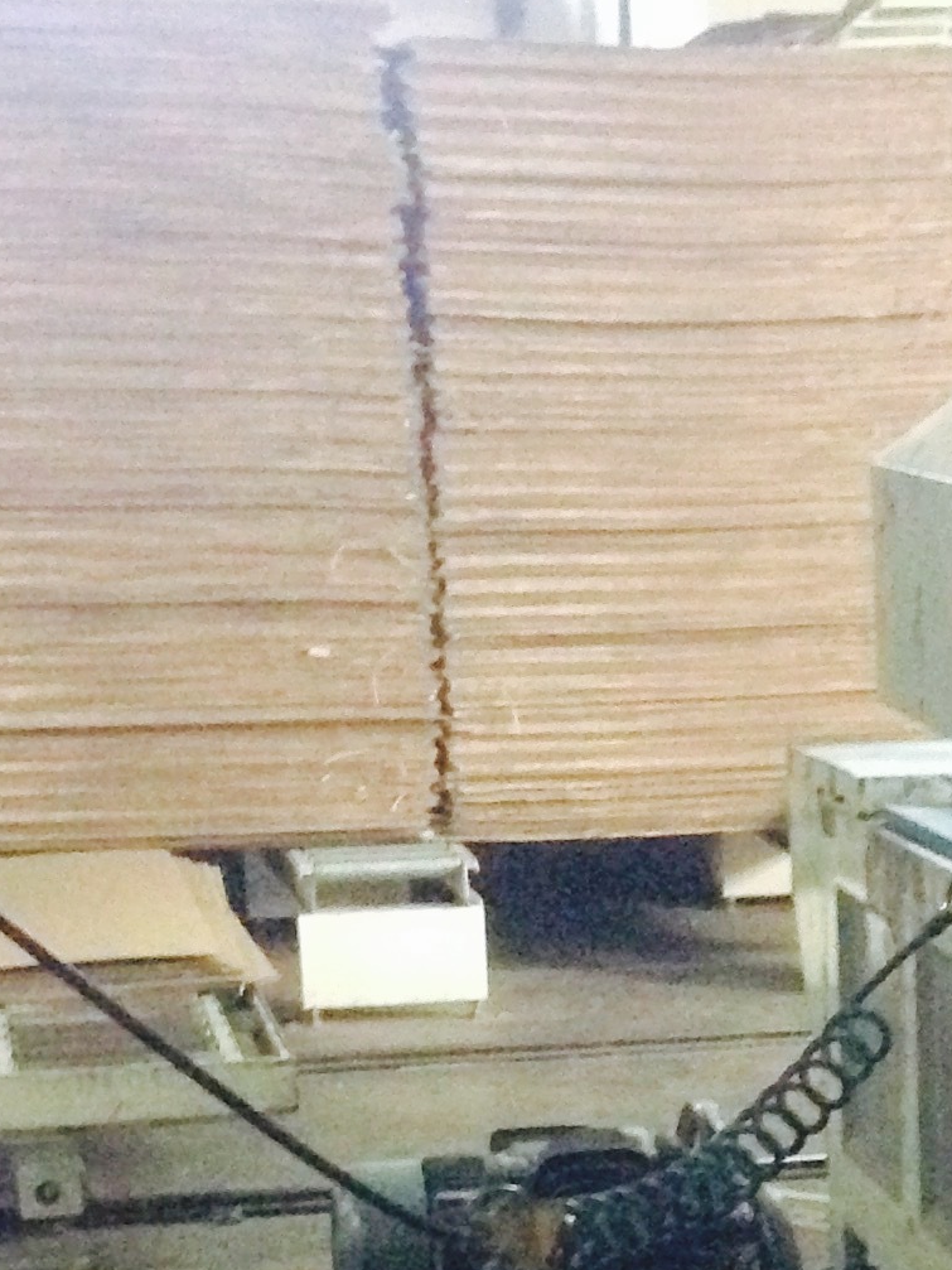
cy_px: 1236
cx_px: 1228
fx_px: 3924
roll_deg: +0.3
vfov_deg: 18.0
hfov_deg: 13.4
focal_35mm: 107
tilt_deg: -11.0
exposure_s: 1/17
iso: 800
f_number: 2.4
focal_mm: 4.12
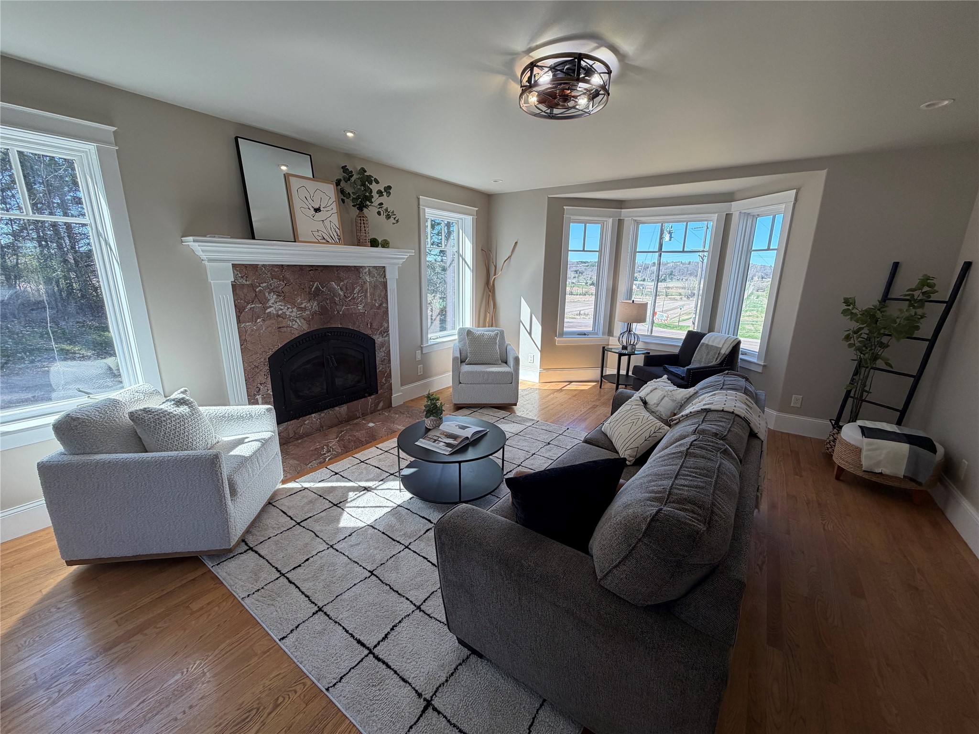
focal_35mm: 14
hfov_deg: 102.1
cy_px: 367
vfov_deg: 85.7
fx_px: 396
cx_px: 490
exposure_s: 1/136
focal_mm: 2.22
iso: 50
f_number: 2.2
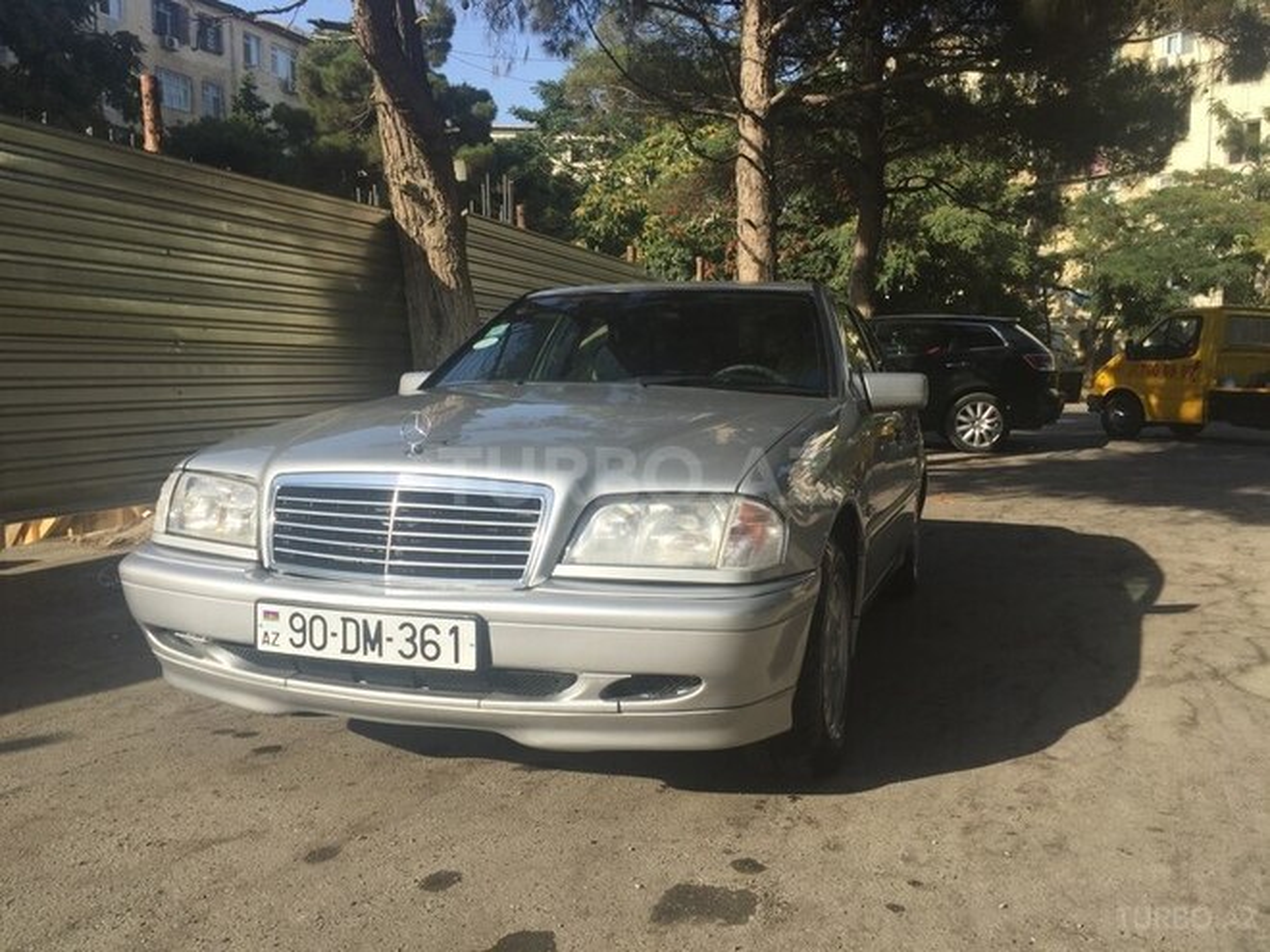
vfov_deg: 48.2
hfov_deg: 61.7
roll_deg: -0.5
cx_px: 635
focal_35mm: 29
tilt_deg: -3.3
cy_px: 476
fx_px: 1064
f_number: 2.2
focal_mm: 4.15
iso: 32
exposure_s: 1/1319
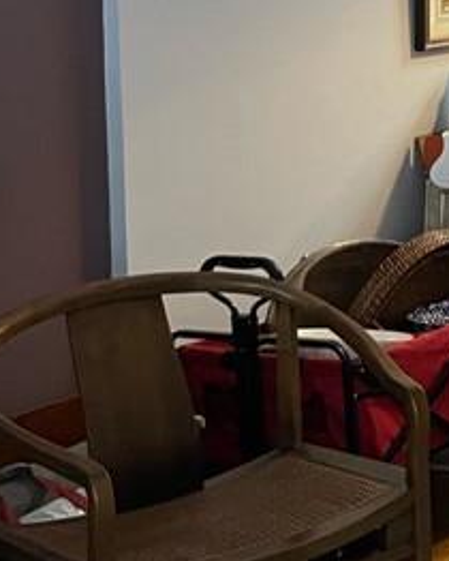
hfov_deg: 12.6
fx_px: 1643
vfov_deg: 18.6
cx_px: 1026
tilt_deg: -0.3
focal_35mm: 99
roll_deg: +1.5
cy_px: -52
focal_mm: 5.1
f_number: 1.6
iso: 250
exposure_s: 1/60
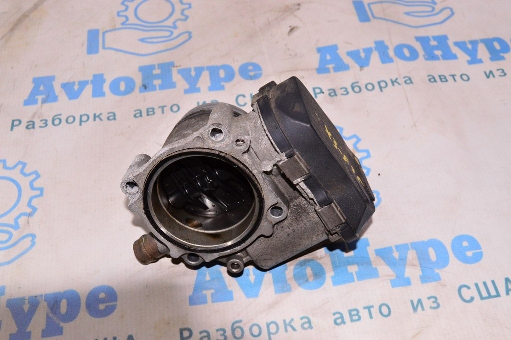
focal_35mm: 40
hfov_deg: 48.0
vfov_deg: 33.0
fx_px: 574
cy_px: 170
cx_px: 256
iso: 1600
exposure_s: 1/200
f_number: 8
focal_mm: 27
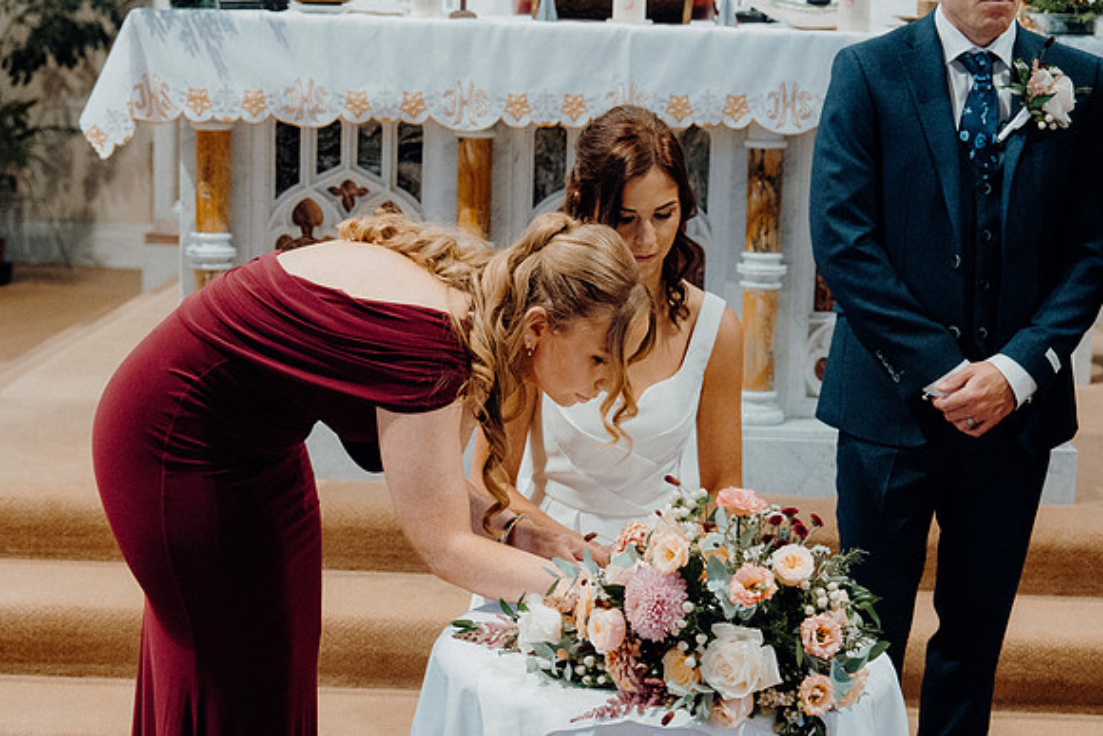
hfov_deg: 29.2
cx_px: 552
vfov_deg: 19.7
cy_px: 368
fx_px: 2114
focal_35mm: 69
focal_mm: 46
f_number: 3.5
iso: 3200
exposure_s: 1/160
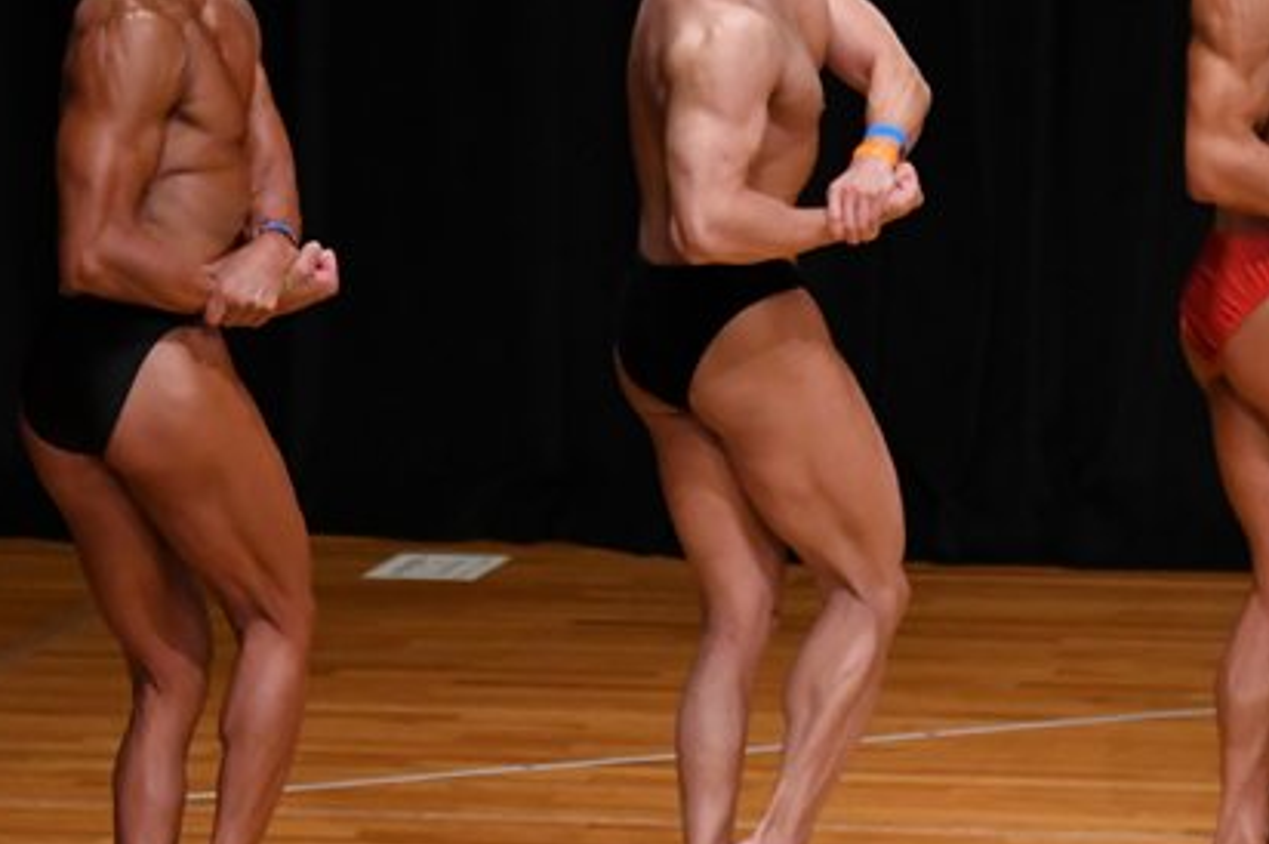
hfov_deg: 4.3
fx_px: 16906
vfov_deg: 2.9
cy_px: 394
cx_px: 217
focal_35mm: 480
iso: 3200
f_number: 5.6
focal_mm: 170
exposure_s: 1/400
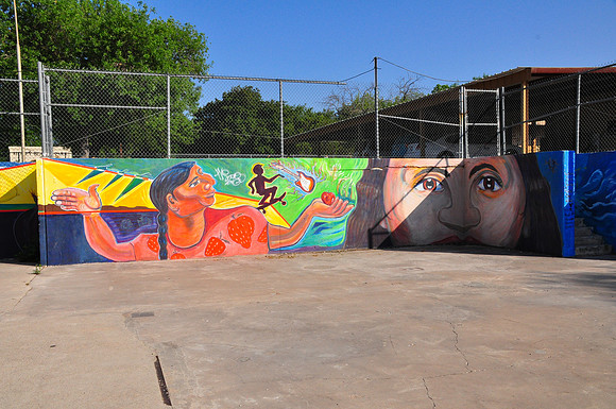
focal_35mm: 33
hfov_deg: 57.3
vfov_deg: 39.9
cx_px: 308
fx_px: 564
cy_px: 204
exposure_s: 1/800
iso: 800
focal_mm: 22
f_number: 14
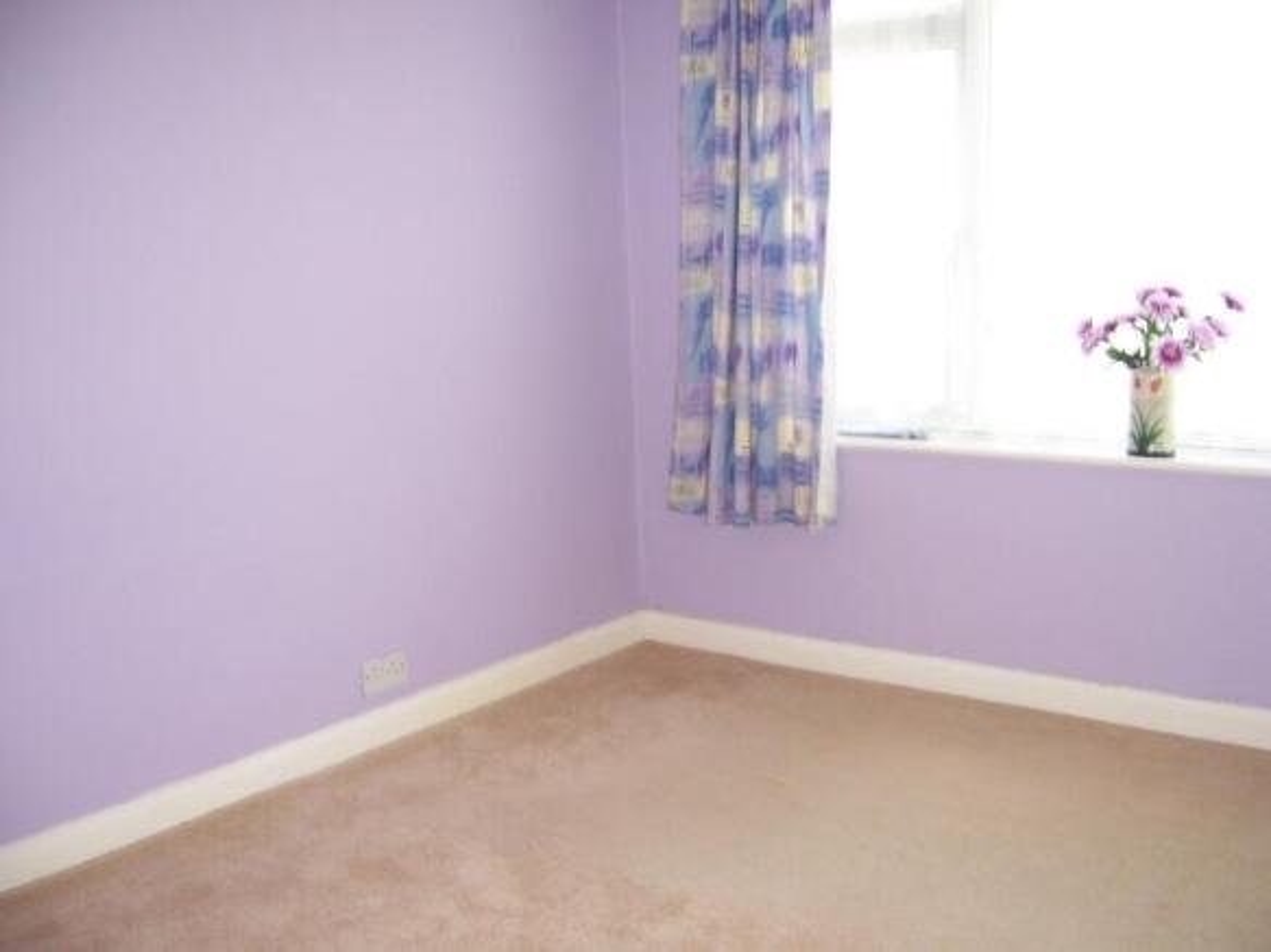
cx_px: 636
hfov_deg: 51.4
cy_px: 476
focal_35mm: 36
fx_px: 1322
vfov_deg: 39.6
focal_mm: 6
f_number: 3
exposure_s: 1/60
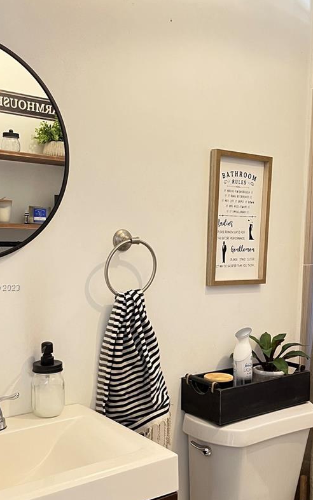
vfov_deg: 47.0
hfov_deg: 30.5
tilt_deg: -7.5
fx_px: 573
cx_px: 189
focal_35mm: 42
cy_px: 288
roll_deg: -1.3
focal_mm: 5.1
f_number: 1.6
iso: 250
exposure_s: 1/60
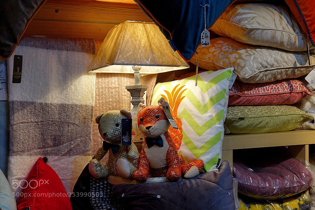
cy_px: 105
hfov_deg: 39.6
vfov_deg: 27.0
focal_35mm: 50
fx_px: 438
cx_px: 158
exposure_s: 1/50
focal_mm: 18.21
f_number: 3.2
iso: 250
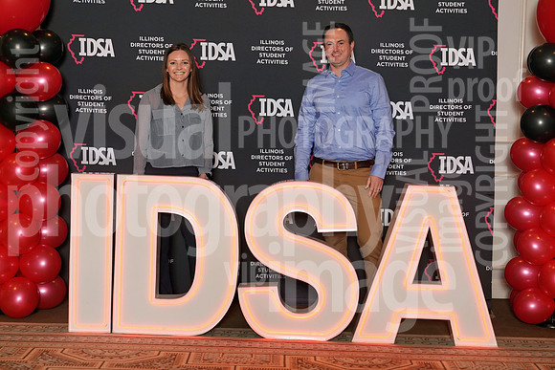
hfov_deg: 31.2
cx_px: 278
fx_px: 995
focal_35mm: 64
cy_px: 185
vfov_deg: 21.1
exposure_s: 1/80
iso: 1000
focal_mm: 43
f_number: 8
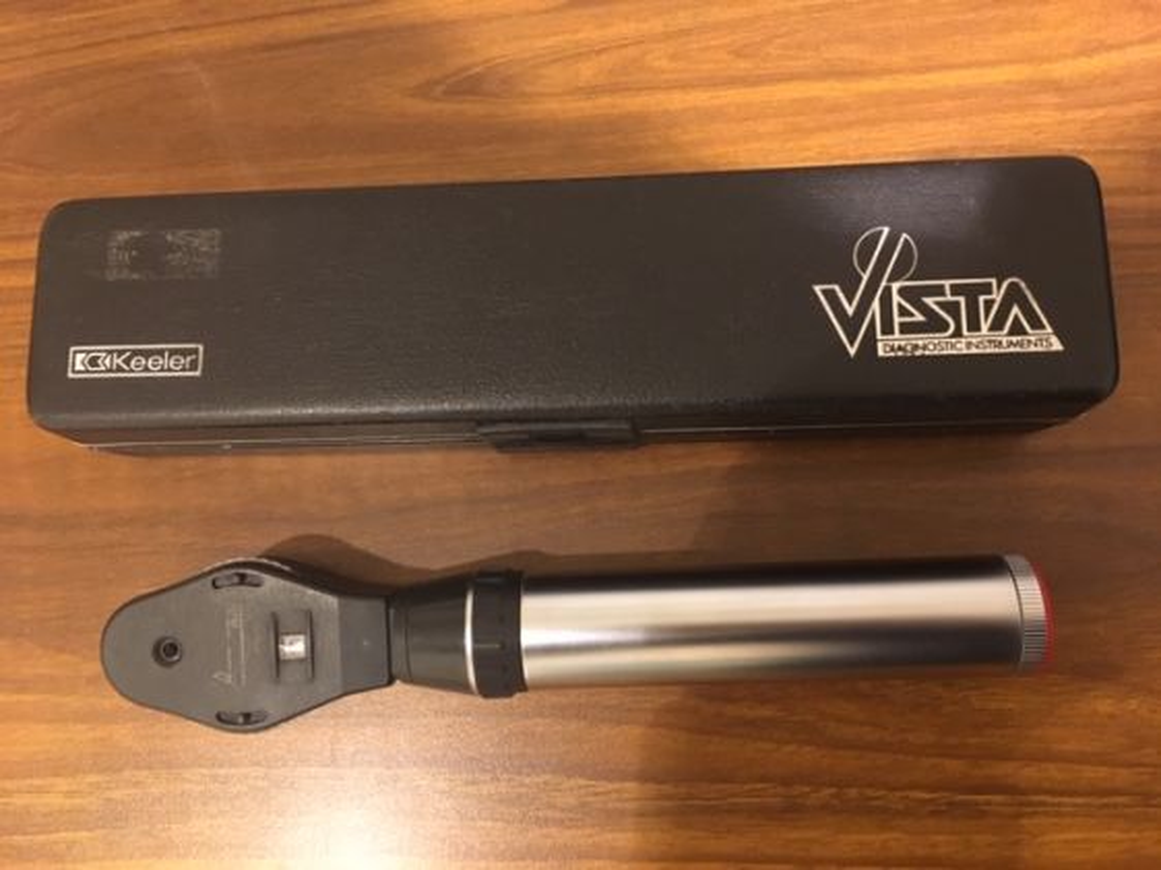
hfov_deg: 61.7
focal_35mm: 29
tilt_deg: -80.8
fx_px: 972
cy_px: 435
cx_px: 580
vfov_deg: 48.2
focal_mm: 4.15
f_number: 2.2
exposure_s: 1/25
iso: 200
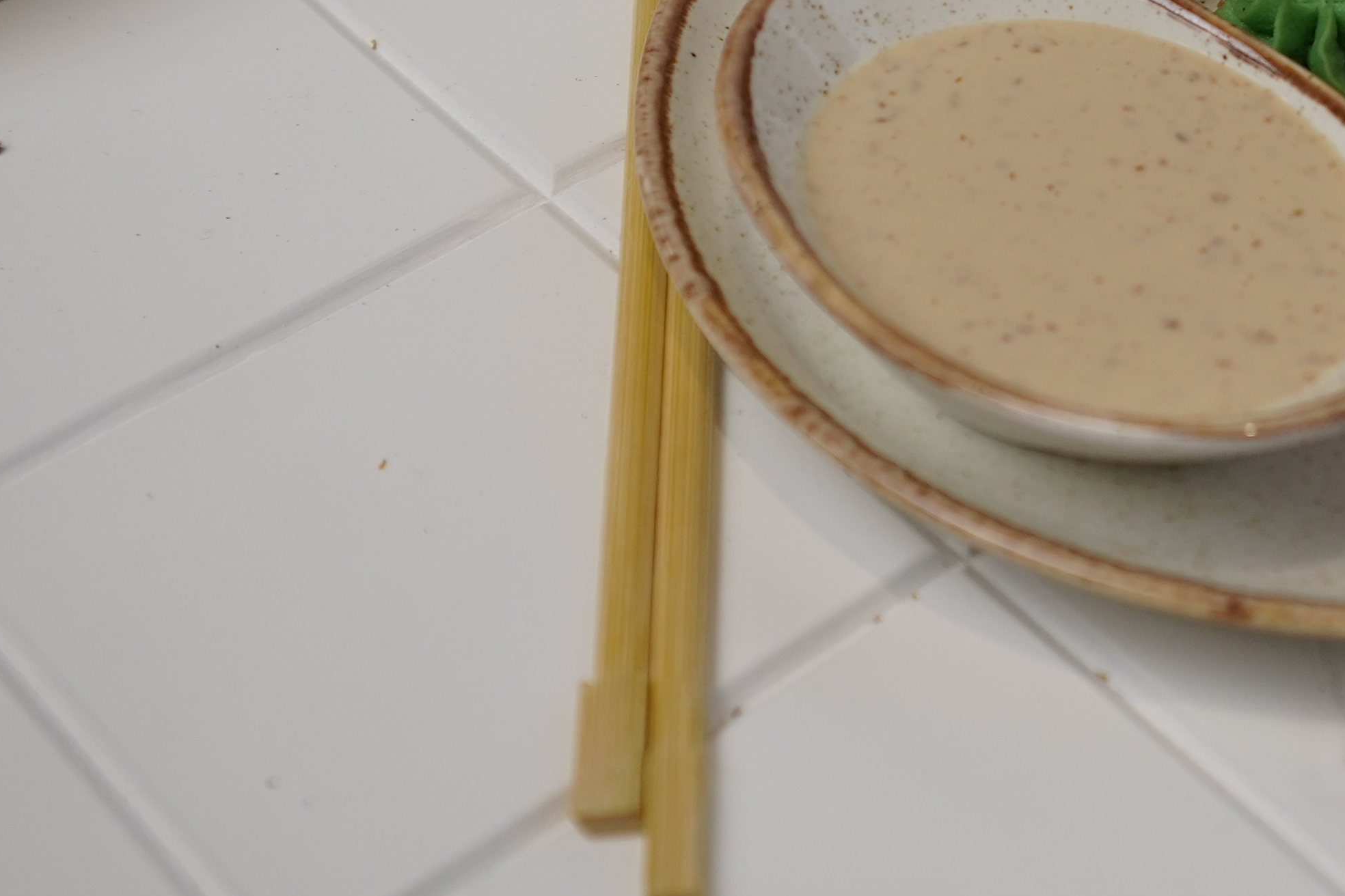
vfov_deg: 16.1
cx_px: 1337
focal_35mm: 84
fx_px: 3138
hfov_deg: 23.2
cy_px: 130
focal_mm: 28
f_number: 3.2
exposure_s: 1/250
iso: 400
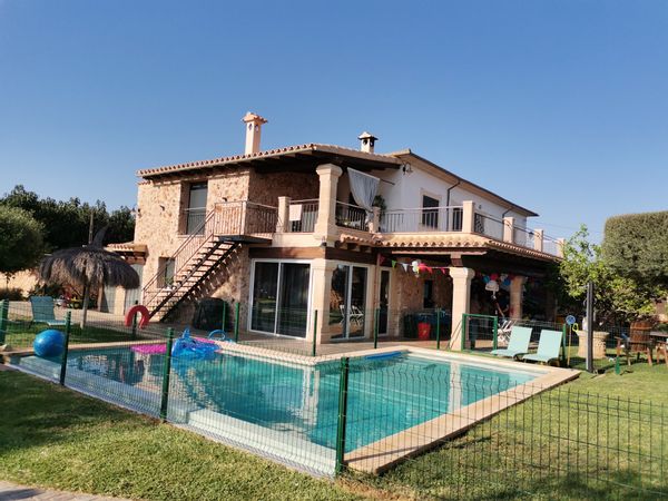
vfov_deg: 53.1
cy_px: 250
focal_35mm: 26
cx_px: 334
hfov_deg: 67.3
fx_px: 502
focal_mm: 4.75
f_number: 1.8
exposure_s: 1/2096
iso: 50
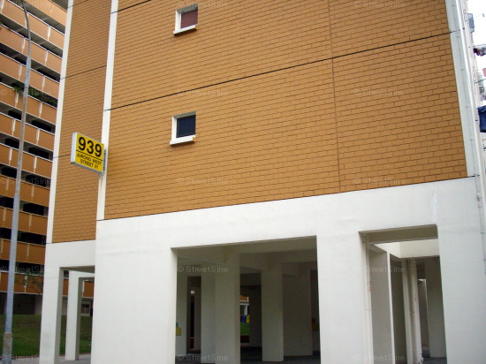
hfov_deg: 50.2
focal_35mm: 37
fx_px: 519
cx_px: 243
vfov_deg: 38.6
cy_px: 182
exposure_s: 1/125
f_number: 2.8
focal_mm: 6.2
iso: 152
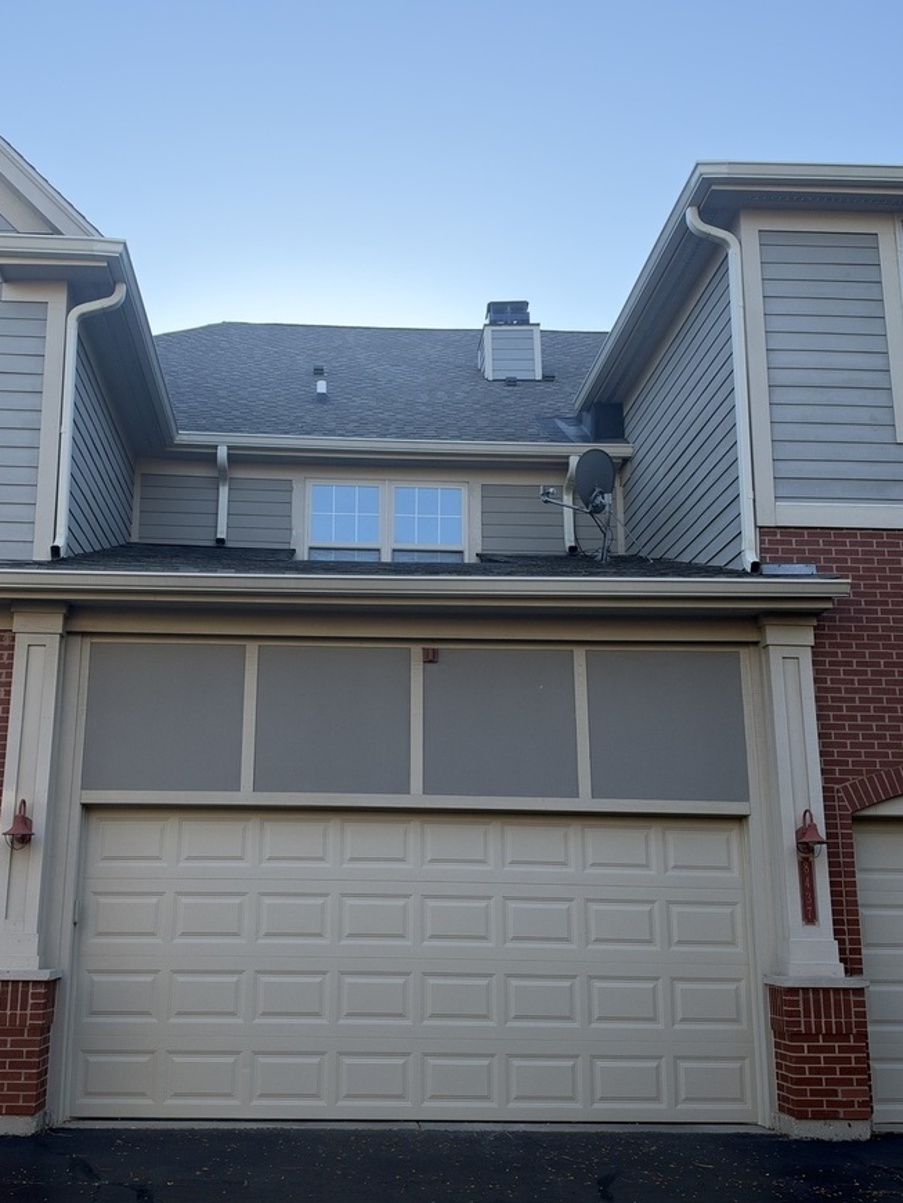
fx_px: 1252
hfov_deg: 39.5
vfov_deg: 51.3
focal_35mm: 36
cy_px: 606
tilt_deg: +14.4
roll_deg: +0.3
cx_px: 369
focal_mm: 6.93
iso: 64
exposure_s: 1/1429
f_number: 1.8
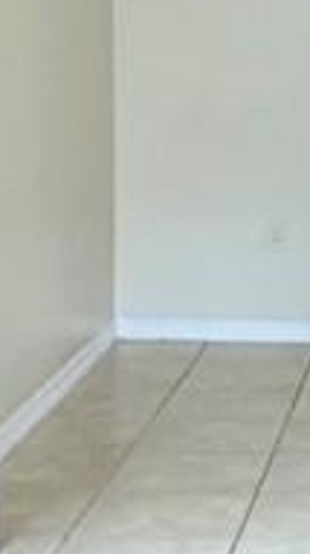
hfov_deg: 9.1
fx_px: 1876
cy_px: 212
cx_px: 504
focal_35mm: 128
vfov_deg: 16.8
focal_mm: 2.22
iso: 200
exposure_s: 1/60
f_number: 2.2
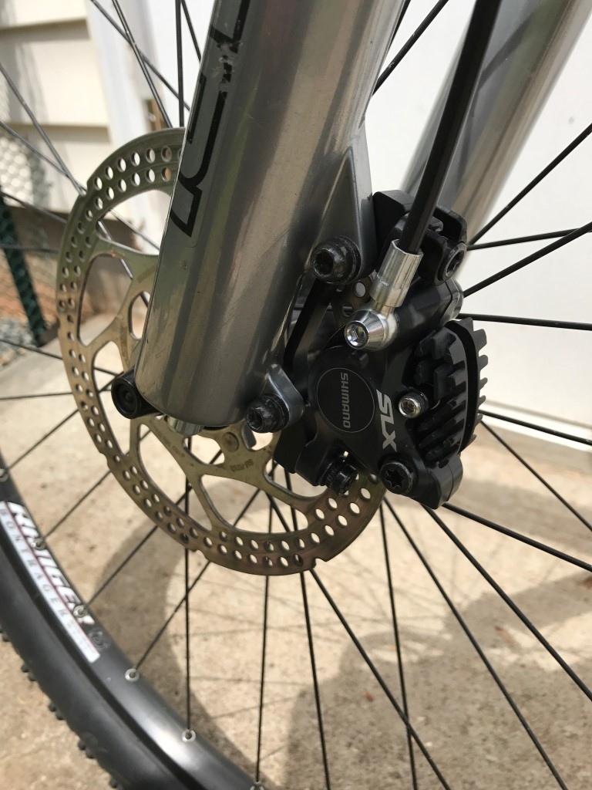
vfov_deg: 63.4
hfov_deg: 49.7
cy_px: 395
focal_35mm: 28
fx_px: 638
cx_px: 296
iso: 20
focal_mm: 3.99
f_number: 1.8
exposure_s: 1/2128
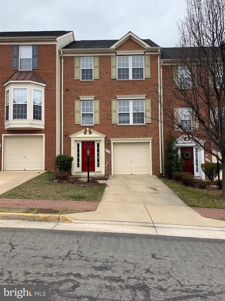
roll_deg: -1.1
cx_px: 112
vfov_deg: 67.3
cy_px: 150
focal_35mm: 26
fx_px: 225
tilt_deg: +4.0
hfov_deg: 53.1
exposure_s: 1/829
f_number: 1.8
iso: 25
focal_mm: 4.25
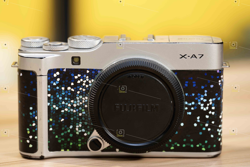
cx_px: 120
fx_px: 896
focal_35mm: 129
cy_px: 93
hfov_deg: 15.9
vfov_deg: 10.6
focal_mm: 105
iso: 800
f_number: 3.5
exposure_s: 1/100
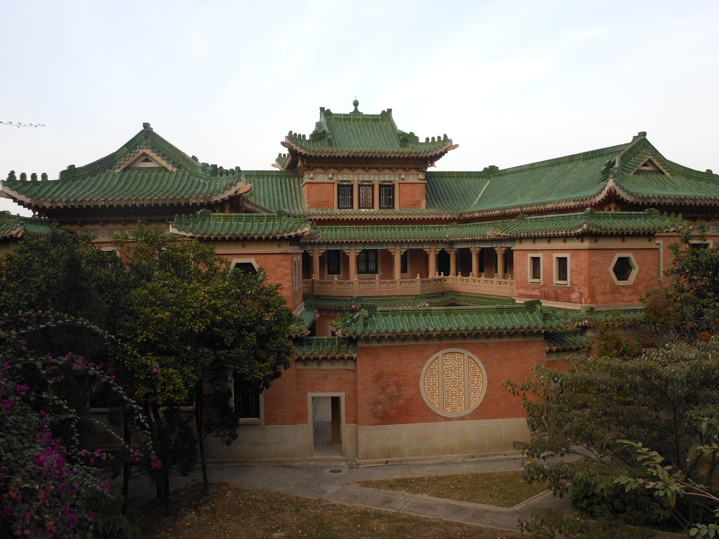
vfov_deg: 42.9
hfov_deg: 55.4
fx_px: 685
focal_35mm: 33
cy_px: 270
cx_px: 360
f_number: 4
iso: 200
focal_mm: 5.9
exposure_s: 1/500
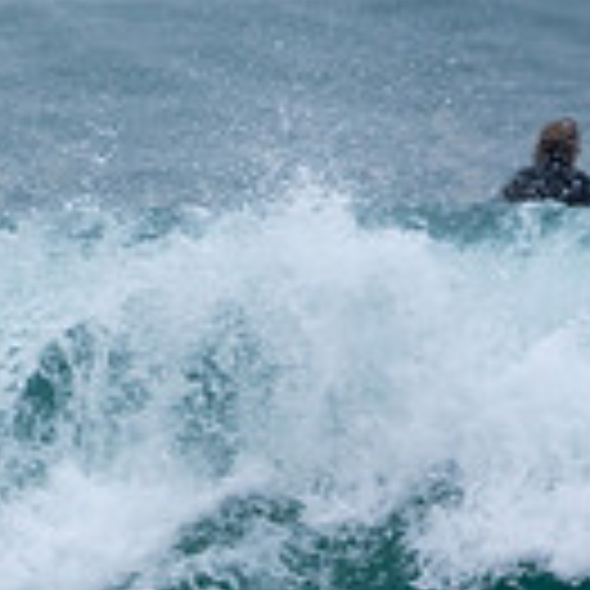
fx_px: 54340
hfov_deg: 0.6
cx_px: -297
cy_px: 790
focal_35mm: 2818
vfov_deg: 0.6
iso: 360
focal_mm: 500
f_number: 5.6
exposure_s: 1/1250
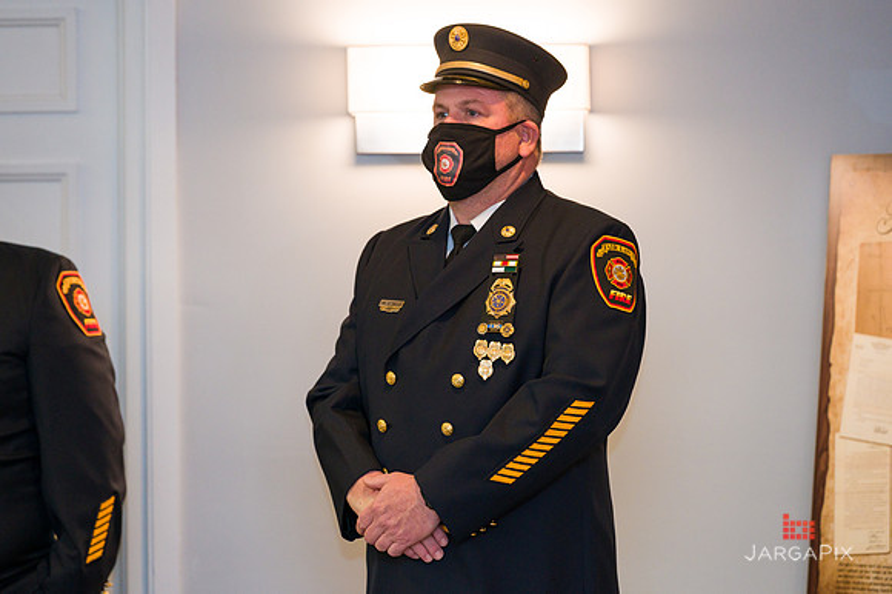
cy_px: 297
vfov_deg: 7.2
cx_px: 446
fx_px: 4705
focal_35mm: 190
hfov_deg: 10.8
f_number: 4
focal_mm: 190
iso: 1600
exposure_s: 1/200
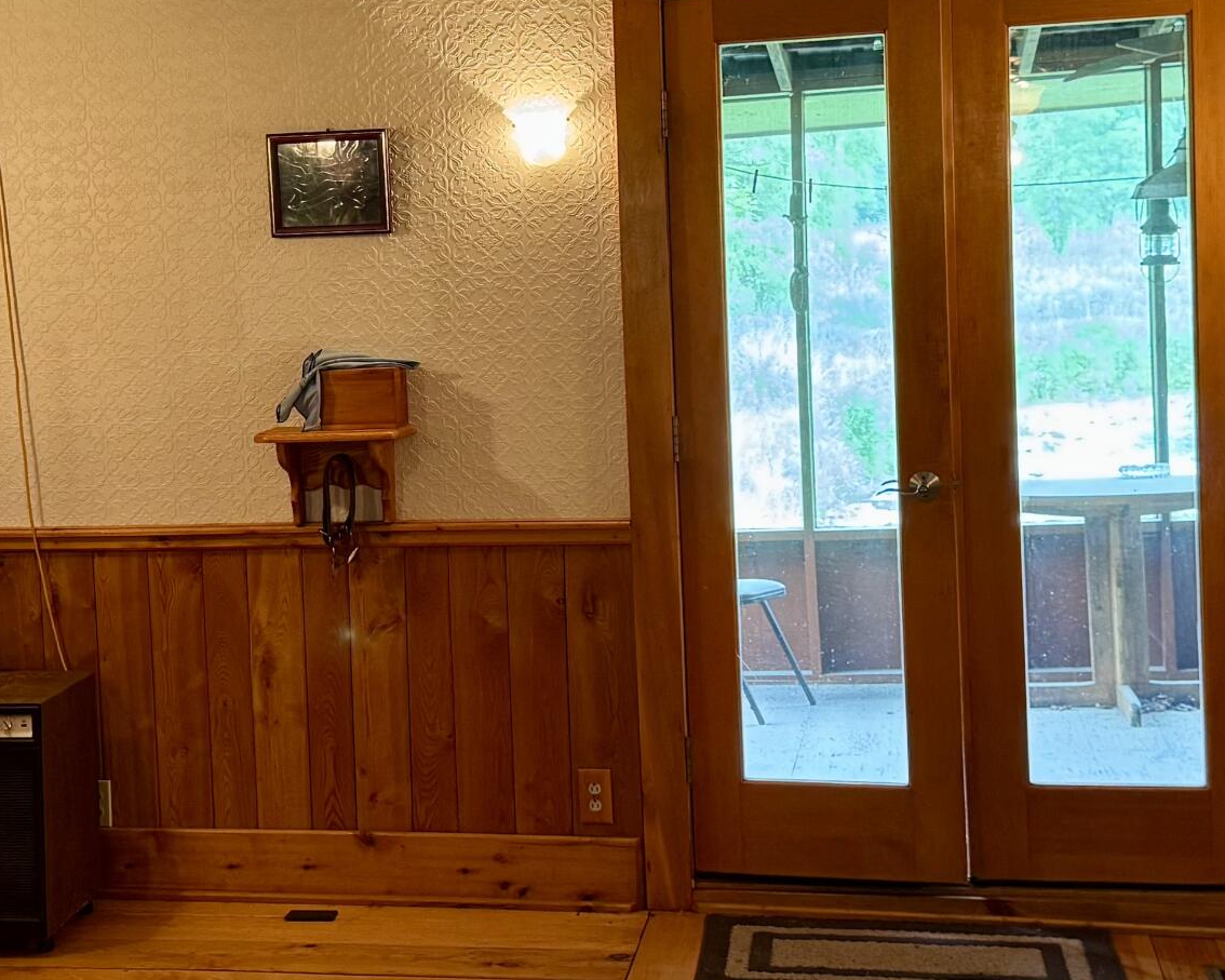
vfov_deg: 24.5
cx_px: 469
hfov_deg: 30.4
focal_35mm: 62
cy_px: 373
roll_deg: +3.1
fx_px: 2248
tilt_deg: -3.9
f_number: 1.78
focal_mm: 6.76
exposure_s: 1/60
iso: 250
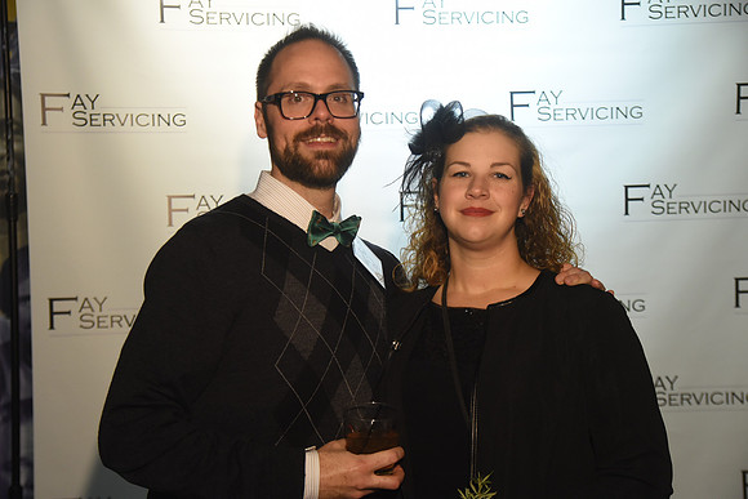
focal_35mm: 58
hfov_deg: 34.5
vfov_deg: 23.4
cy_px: 250
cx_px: 374
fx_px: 1205
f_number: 4.5
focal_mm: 58
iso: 2500
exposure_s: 1/200
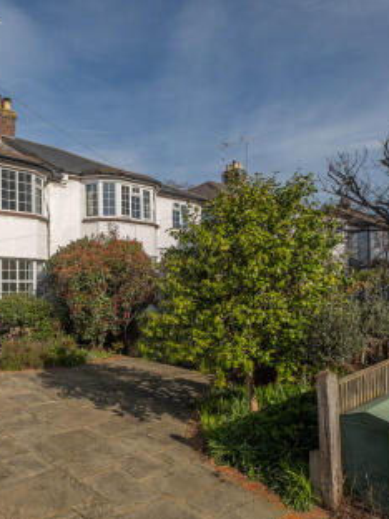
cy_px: 262
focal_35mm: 22
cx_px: 78
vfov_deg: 76.4
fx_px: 330
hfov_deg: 56.7
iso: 400
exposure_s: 1/2000
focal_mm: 10
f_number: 5.6
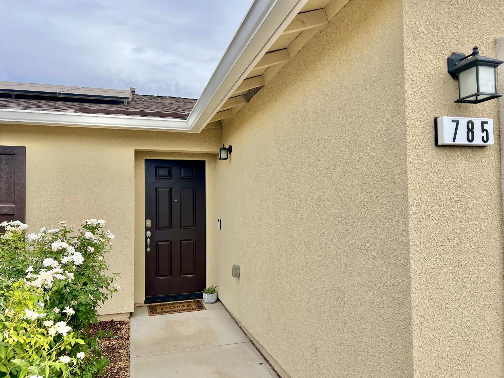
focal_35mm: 26
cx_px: 252
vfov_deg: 53.1
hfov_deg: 67.3
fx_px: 379
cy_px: 189
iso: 50
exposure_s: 1/2457
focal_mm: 5.7
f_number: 1.5
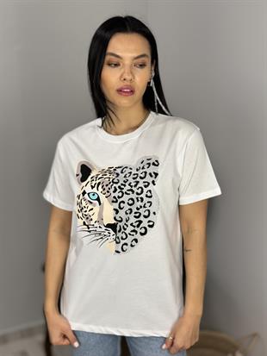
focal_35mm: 48
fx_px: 493
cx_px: 134
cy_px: 178
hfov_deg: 30.3
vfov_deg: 39.6
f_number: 1.78
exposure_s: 1/100
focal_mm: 6.86
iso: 64
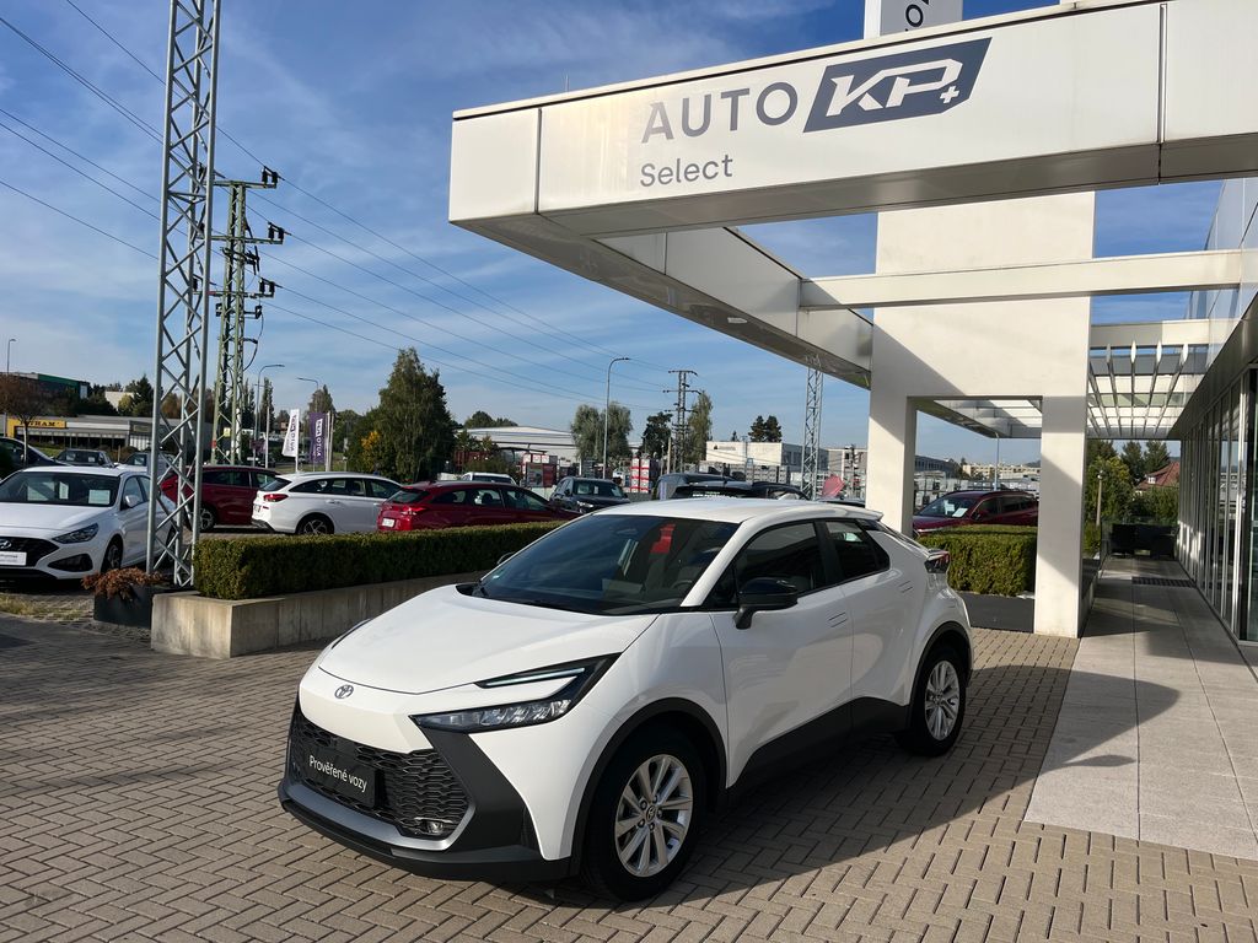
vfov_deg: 53.1
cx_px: 629
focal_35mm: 26
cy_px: 472
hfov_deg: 67.3
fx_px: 945
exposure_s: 1/5556
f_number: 1.6
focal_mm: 5.1
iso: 50
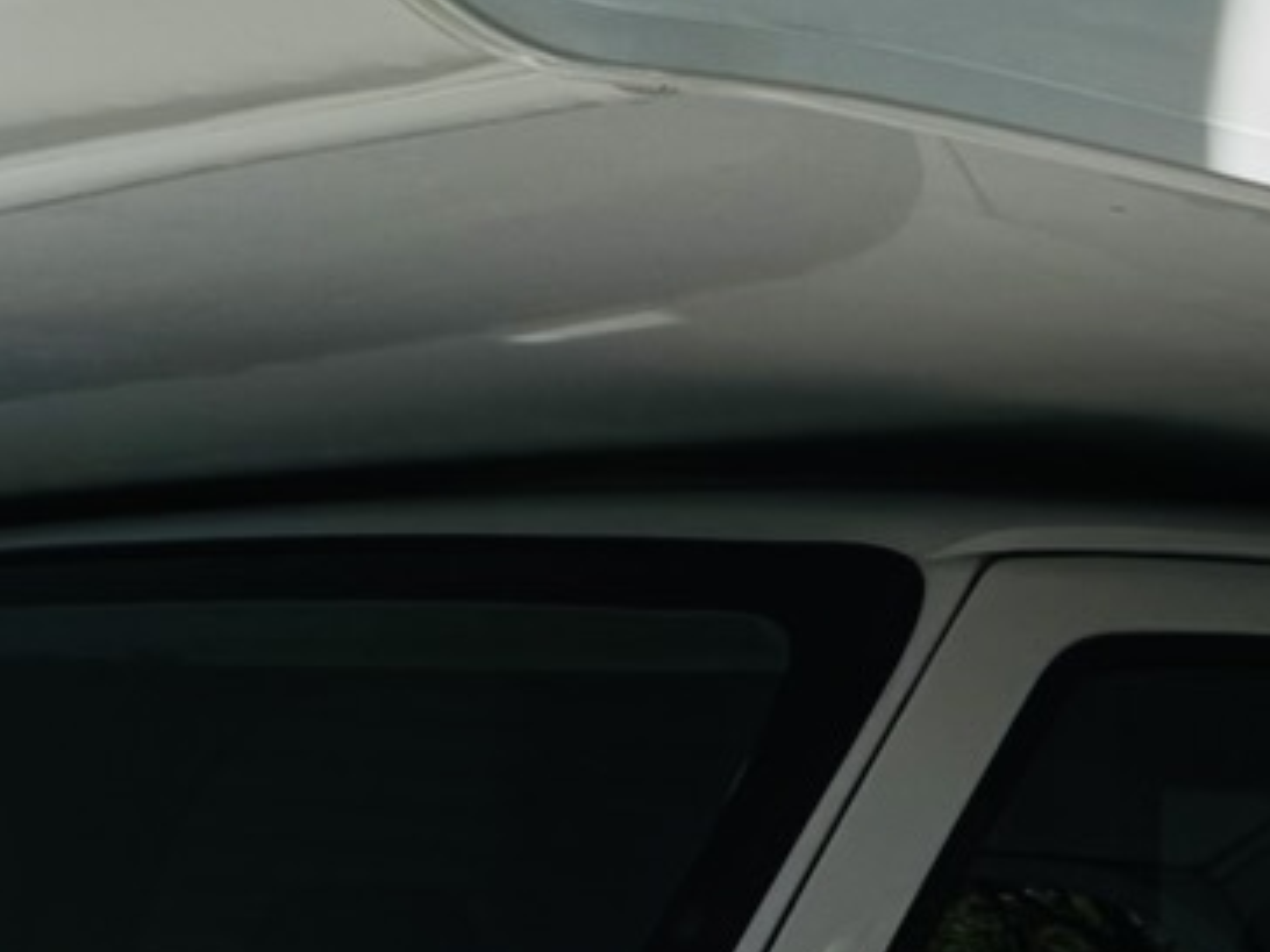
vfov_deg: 10.9
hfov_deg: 14.6
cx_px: 942
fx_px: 4953
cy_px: 778
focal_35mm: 135
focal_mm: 6.76
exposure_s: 1/5814
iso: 80
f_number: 1.78
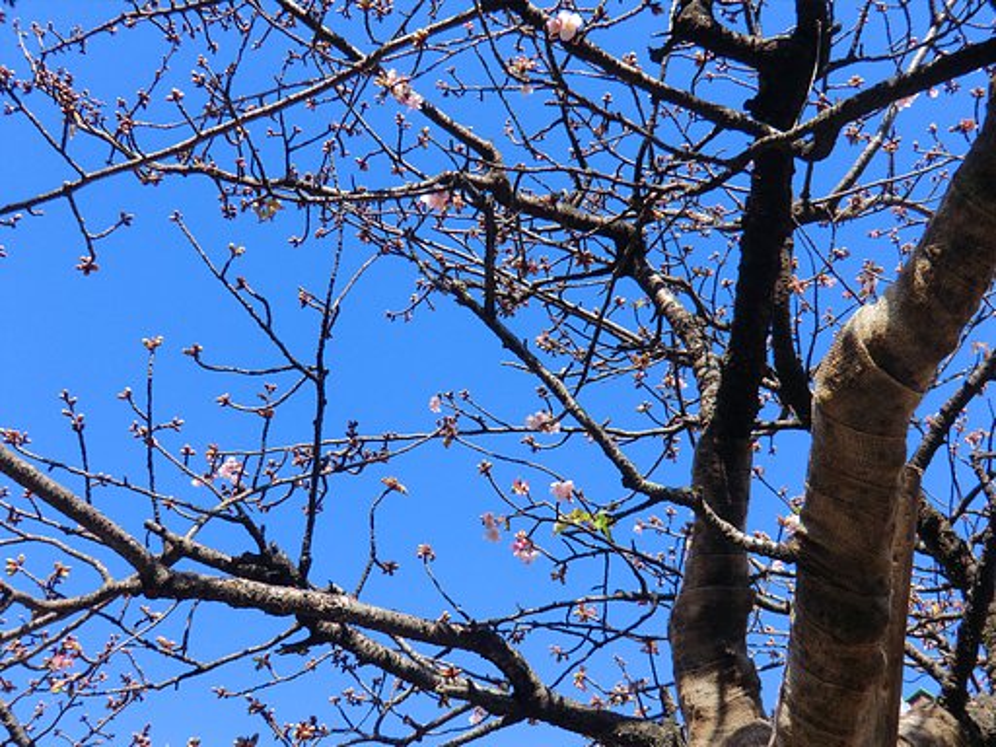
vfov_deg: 36.0
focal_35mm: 40
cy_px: 374
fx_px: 1151
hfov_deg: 46.8
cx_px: 498
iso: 64
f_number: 3.8
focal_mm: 7.1
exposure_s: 1/250
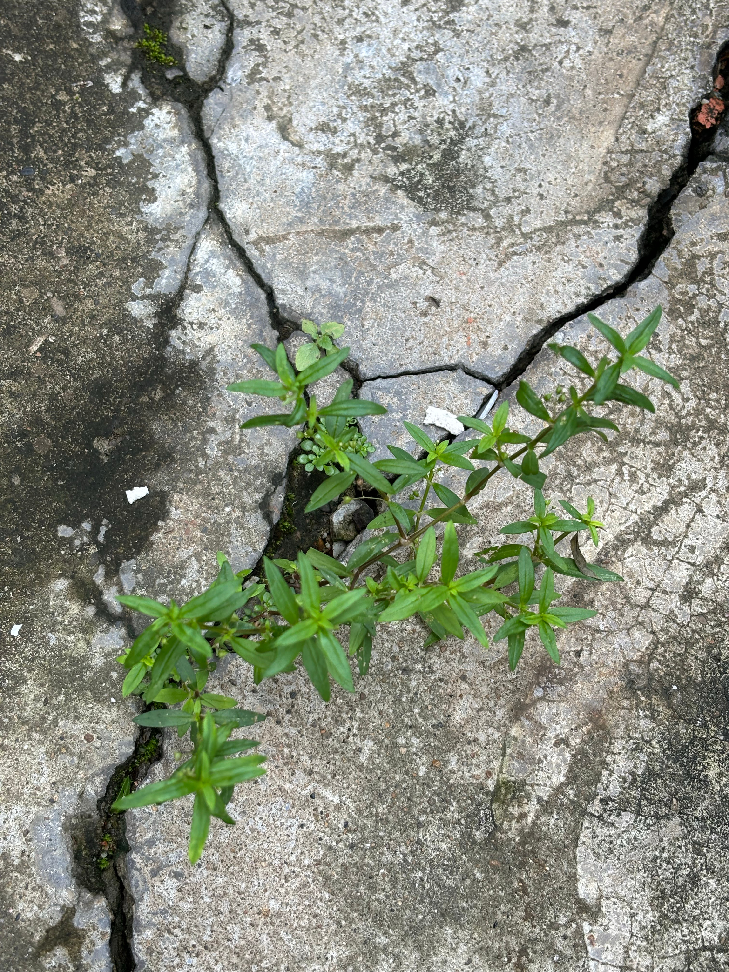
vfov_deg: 36.8
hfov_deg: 28.0
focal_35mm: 52
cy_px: 486
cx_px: 364
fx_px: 1460
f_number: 1.6
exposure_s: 1/207
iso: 32
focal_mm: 5.96
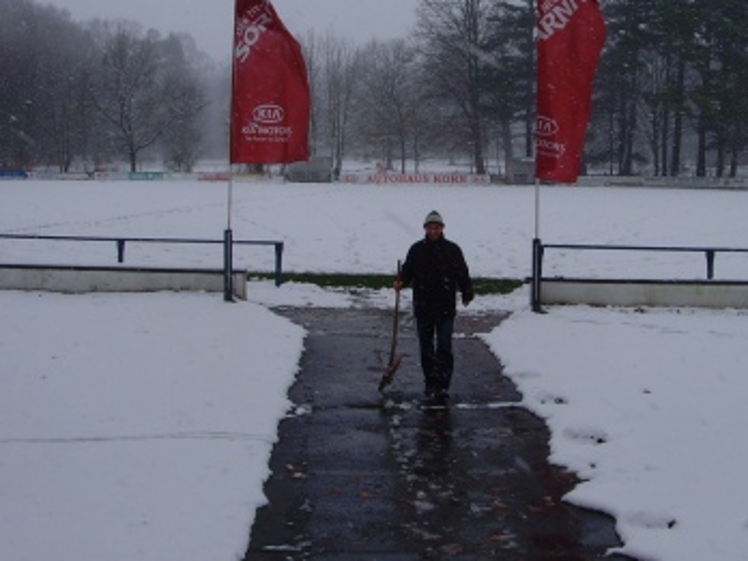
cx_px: 469
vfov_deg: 26.0
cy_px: 222
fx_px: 1210
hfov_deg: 34.2
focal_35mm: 56
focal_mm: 6.6
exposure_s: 1/125
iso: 80
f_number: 6.3
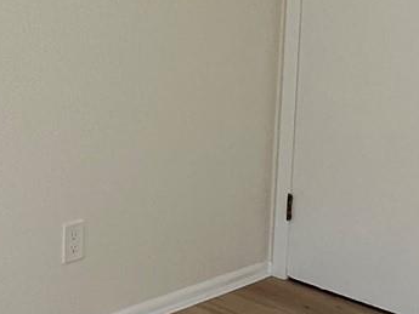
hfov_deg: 23.5
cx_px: 216
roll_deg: -2.3
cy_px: 72
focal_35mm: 83
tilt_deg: -8.9
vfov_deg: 17.7
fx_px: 1005
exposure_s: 1/204
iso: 40
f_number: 2.2
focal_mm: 2.22
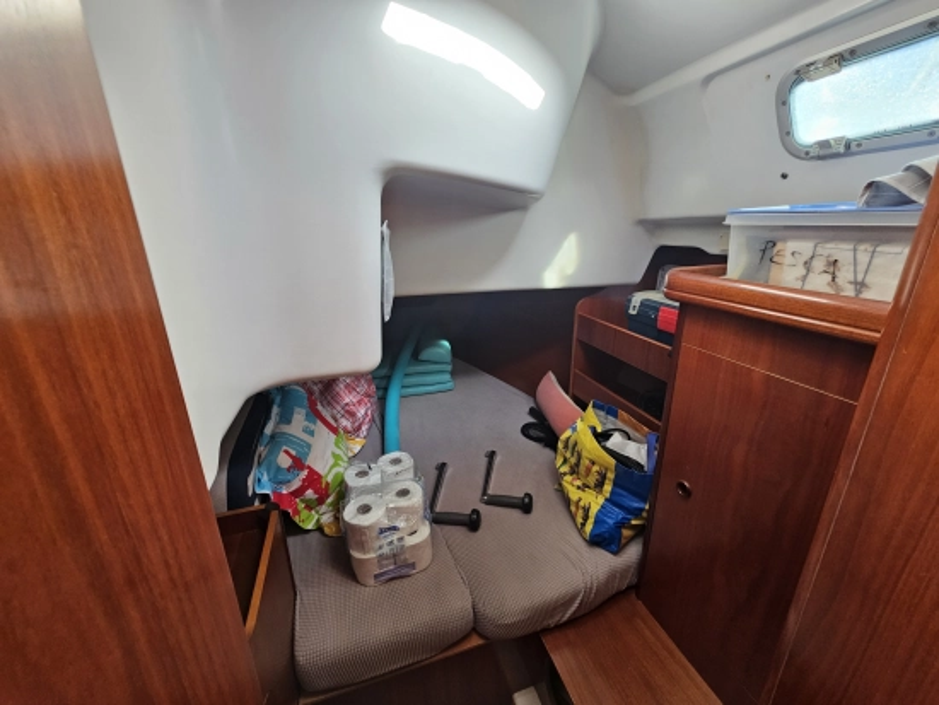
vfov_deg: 90.0
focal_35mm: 13
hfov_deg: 106.2
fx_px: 353
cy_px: 352
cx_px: 470
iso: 125
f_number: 2.2
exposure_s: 1/60
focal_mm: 2.2
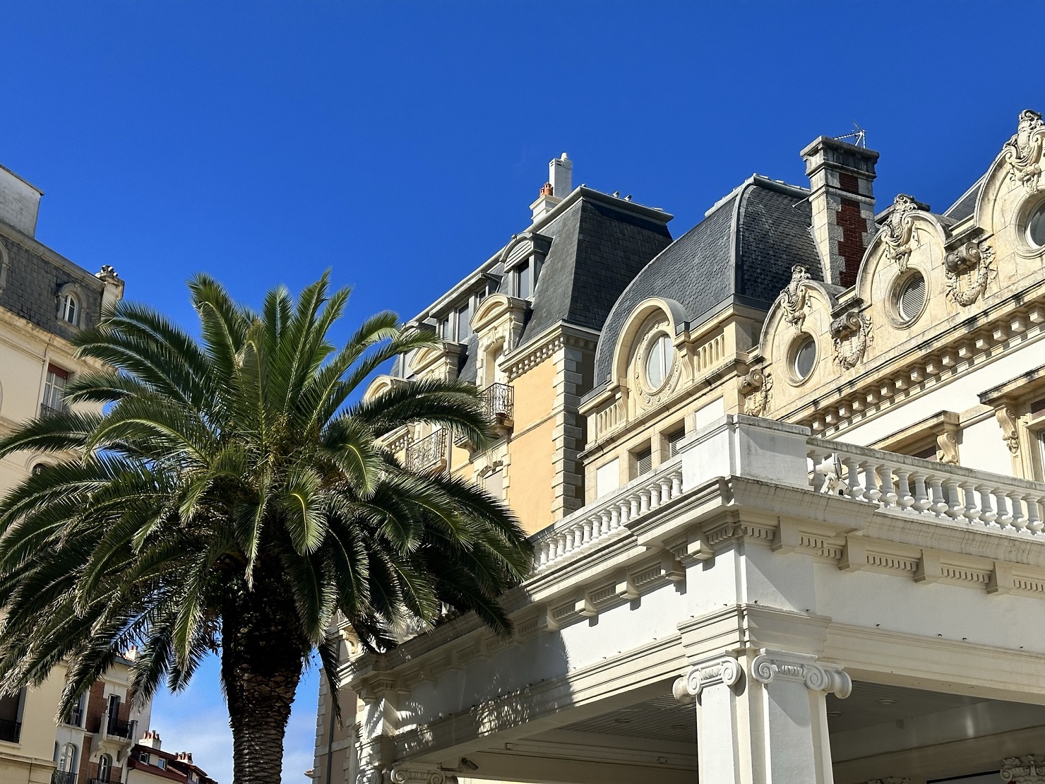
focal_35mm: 48
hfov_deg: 39.7
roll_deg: -1.2
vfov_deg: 30.3
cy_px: 392
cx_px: 522
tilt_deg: +21.4
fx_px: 1449
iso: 64
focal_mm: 6.86
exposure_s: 1/7092
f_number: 1.78
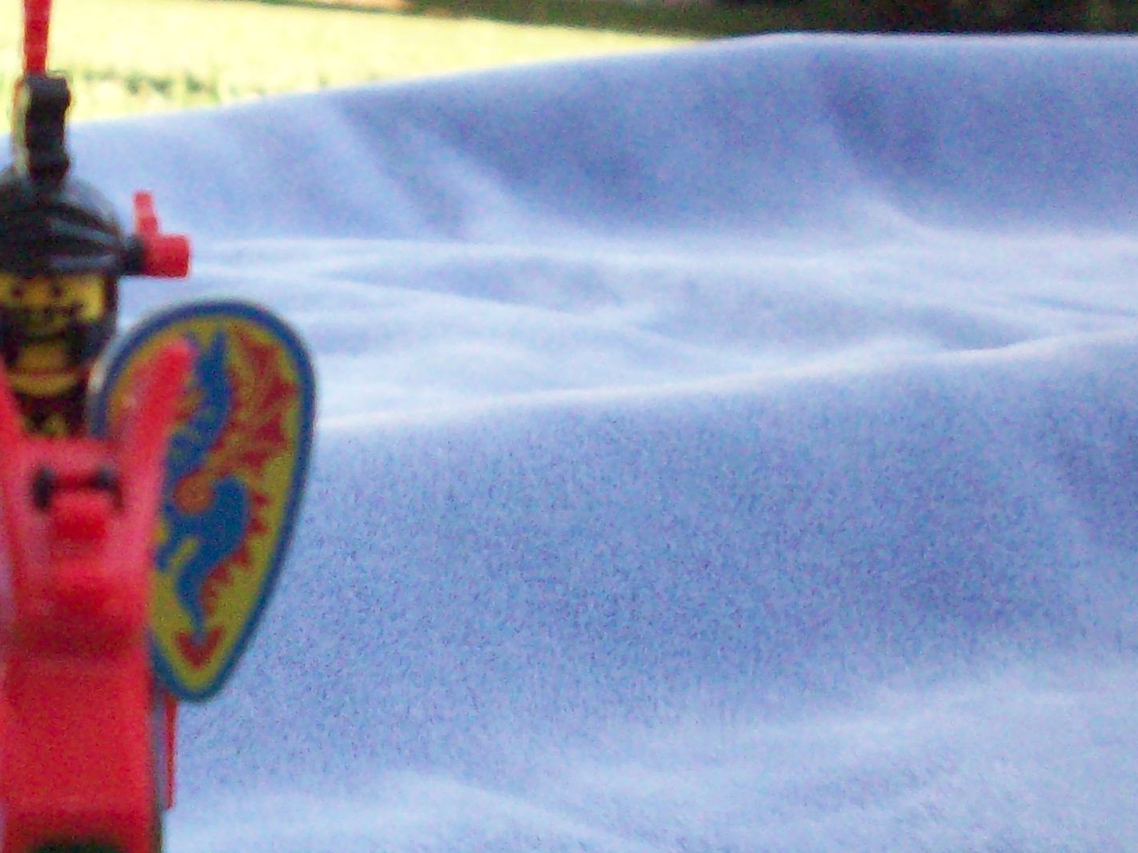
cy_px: 657
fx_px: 2597
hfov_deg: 23.9
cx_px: 65
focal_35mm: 79
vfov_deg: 18.5
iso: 400
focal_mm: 6.2
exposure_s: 1/1052
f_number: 2.8
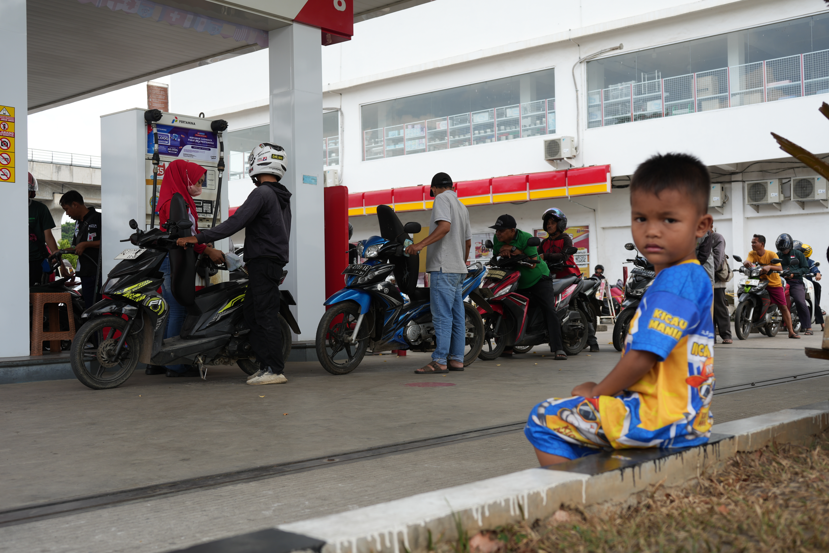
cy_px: 276
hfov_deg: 48.5
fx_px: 921
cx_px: 414
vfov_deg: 33.4
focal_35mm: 40
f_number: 5.6
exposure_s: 1/160
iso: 100
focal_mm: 40
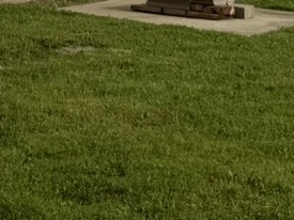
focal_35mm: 179
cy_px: -493
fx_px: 1520
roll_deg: -1.1
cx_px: -89
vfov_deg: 7.2
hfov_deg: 10.8
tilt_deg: +11.4
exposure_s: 1/6173
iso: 80
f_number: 1.78
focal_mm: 6.76
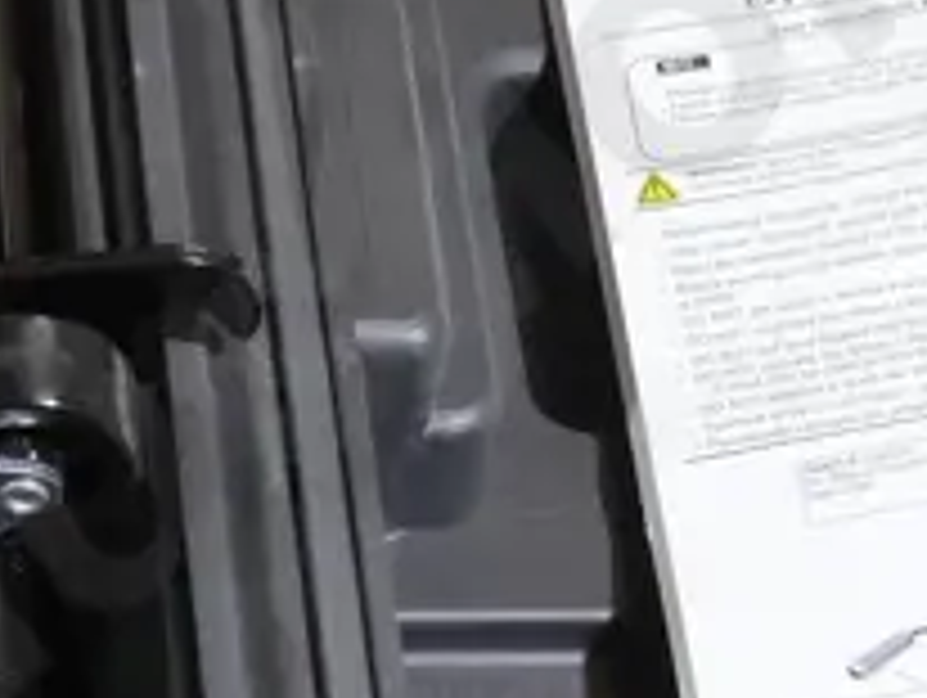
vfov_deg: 10.0
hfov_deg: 13.2
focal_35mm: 149
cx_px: 140
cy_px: 468
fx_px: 3995
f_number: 3.6
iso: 400
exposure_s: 1/60
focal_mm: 15
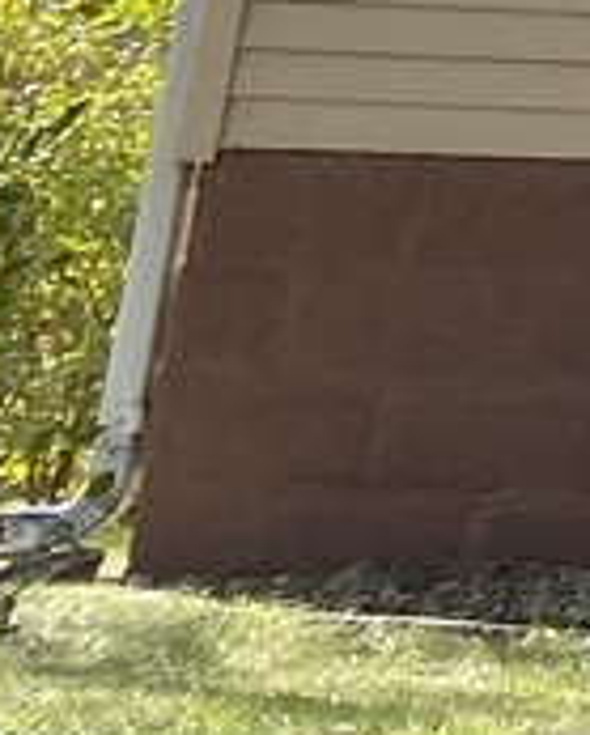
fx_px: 4593
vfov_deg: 8.7
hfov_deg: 5.5
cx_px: 3005
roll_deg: -1.7
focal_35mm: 211
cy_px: -650
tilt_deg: +16.7
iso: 32
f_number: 1.8
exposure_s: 1/604
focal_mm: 4.25
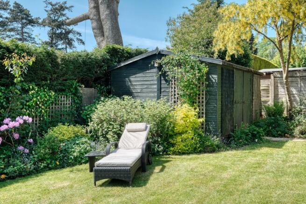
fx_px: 306
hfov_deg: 53.1
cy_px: 102
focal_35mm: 36
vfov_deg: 36.9
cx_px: 153
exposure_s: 1/400
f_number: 8
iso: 250
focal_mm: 24
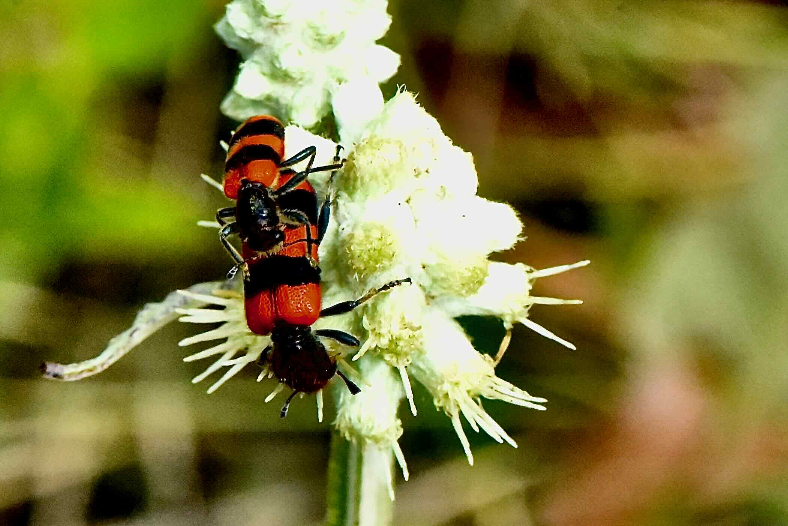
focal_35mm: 105
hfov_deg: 19.4
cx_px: 394
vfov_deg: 13.1
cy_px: 263
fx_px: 2299
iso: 12800
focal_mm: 105
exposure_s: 1/2500
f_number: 20
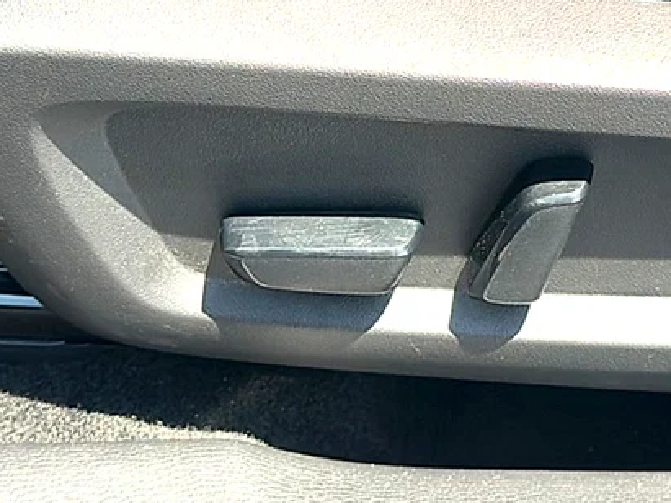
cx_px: 513
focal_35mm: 92
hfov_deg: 21.1
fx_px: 1783
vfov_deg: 16.0
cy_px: 140
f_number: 1.78
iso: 64
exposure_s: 1/565
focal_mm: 6.86
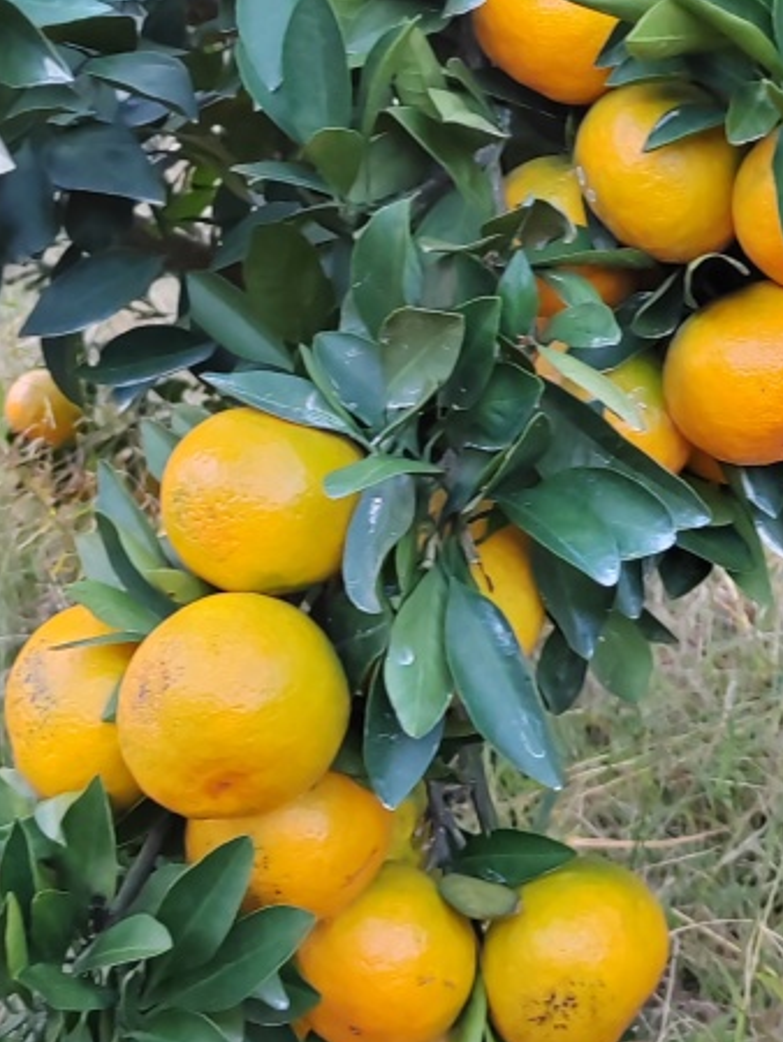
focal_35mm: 64
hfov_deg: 22.6
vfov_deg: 29.4
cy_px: 177
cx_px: 649
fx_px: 1928
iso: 640
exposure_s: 1/100
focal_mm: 5.52
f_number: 1.9
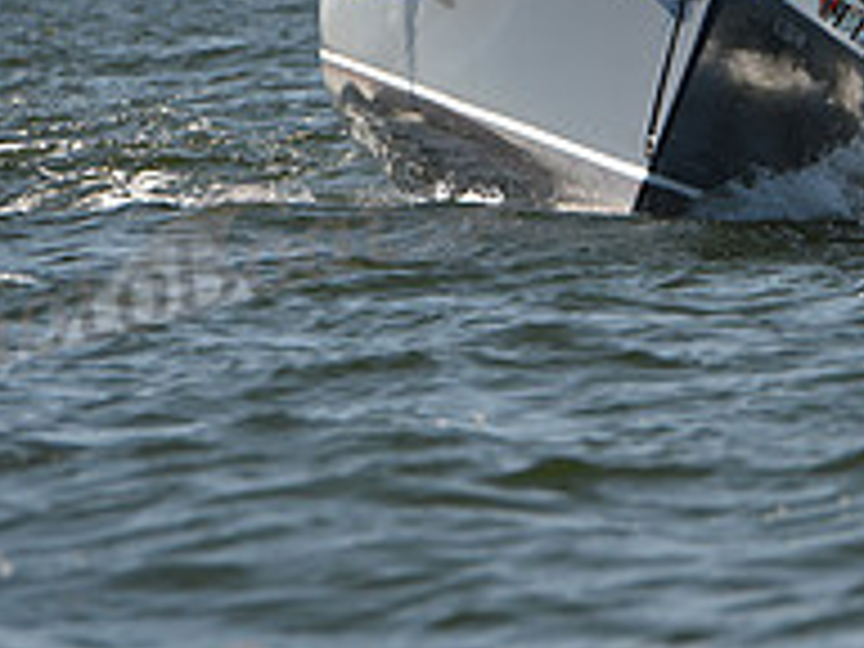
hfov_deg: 3.4
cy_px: -20
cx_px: 756
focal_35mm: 581
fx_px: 14502
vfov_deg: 2.6
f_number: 5
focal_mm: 200
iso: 250
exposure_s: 1/800
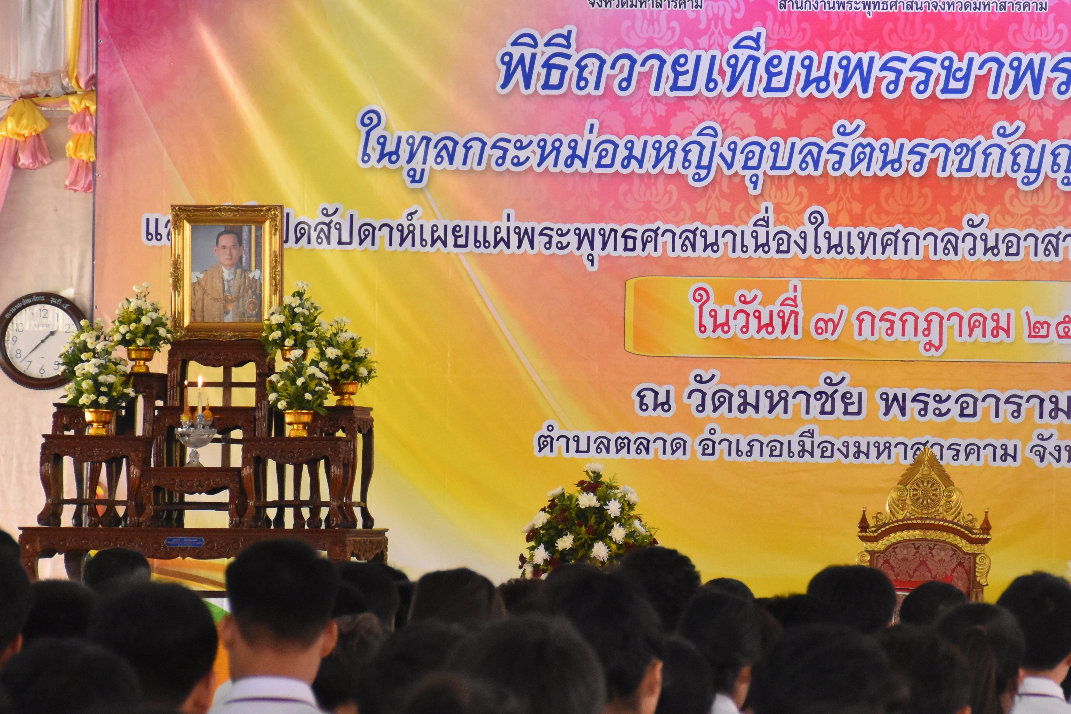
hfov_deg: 8.7
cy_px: 270
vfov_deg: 5.8
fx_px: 7048
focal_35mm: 237
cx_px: 826
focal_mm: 85
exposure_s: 1/125
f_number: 5.3
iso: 2200
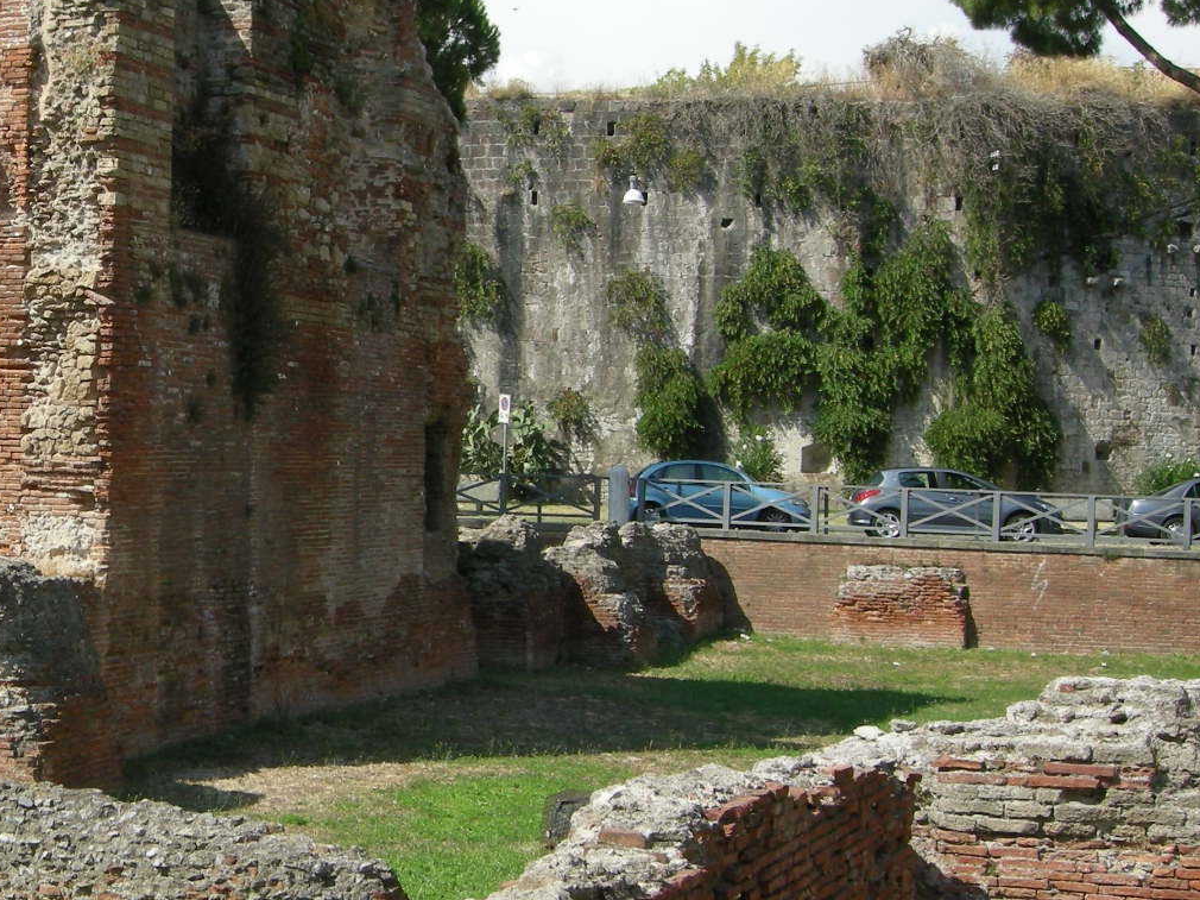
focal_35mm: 73
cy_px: 510
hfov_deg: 26.1
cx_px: 195
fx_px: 2530
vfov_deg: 20.1
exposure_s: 1/229
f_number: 5.4
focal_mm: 7.5
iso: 64
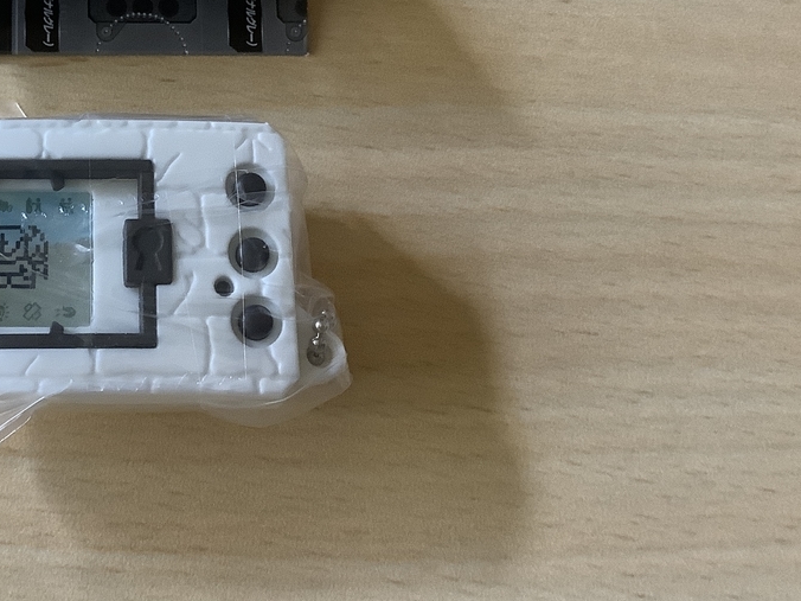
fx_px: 1273
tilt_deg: -74.4
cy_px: 108
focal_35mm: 55
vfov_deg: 26.0
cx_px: 124
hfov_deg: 33.6
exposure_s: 1/40
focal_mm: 3.3
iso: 320
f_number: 2.4
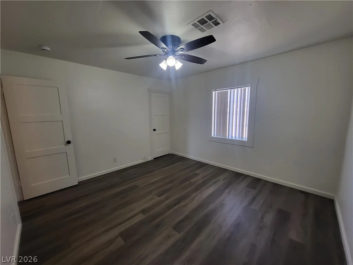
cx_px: 176
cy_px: 132
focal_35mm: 13
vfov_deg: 89.9
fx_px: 133
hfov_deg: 106.2
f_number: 2.2
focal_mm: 1.74
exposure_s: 1/60
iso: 125
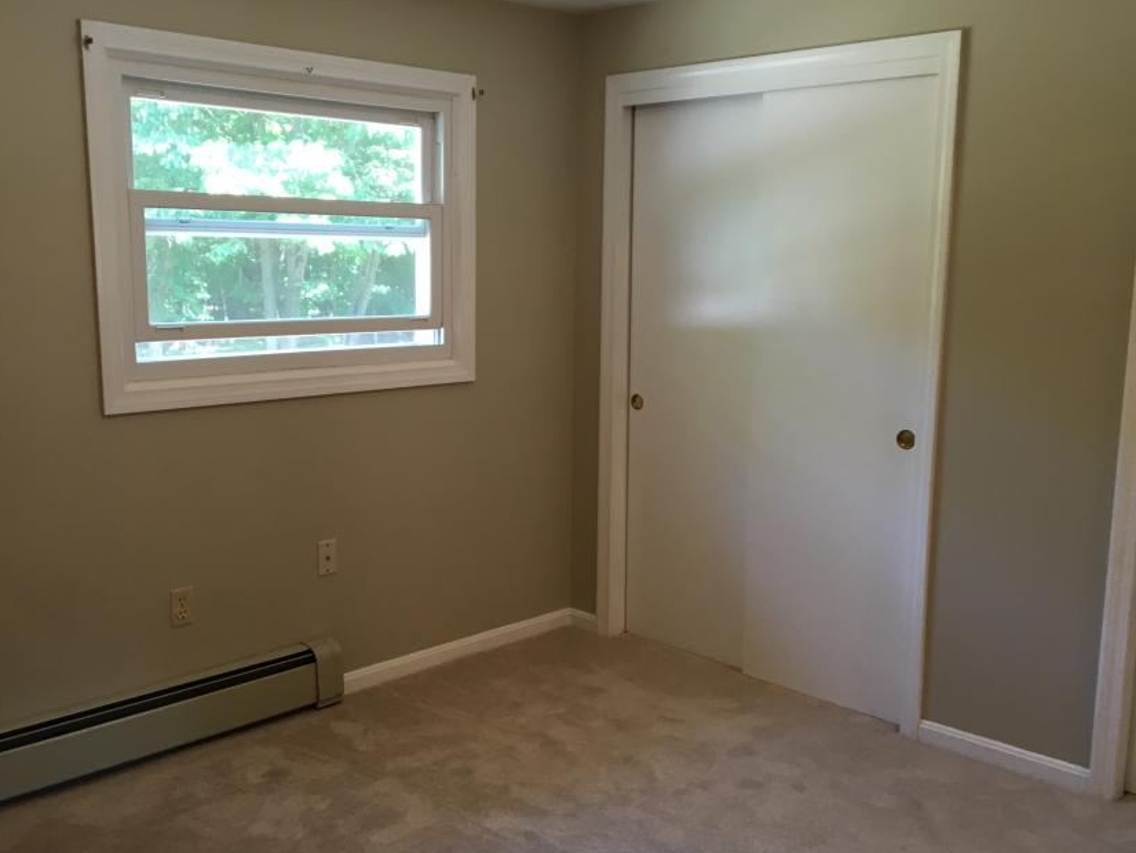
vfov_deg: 39.6
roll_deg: +0.8
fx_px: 1182
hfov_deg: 51.3
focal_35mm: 36
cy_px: 453
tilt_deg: -9.0
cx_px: 520
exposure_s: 1/30
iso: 64
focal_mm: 4.15
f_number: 2.2
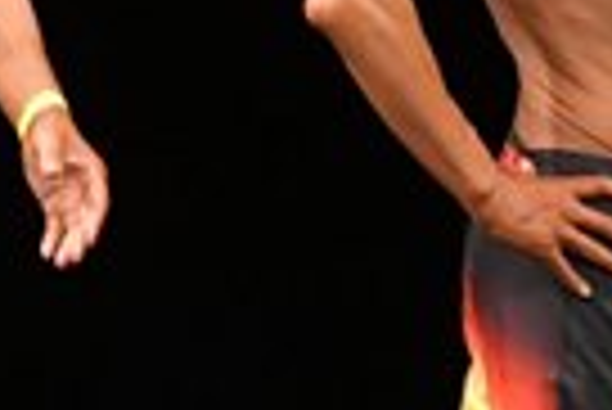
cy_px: 243
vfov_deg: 1.0
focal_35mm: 1368
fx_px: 23281
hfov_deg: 1.5
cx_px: 925
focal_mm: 160
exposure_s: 1/400
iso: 3200
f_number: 5.6
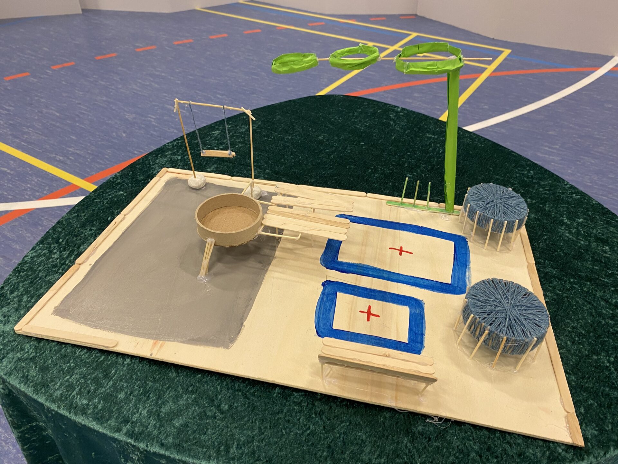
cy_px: 232
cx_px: 309
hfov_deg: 67.3
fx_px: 464
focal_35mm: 26
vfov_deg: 53.1
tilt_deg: -39.1
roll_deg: -1.7
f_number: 1.8
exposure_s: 1/50
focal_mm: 4.25
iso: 125
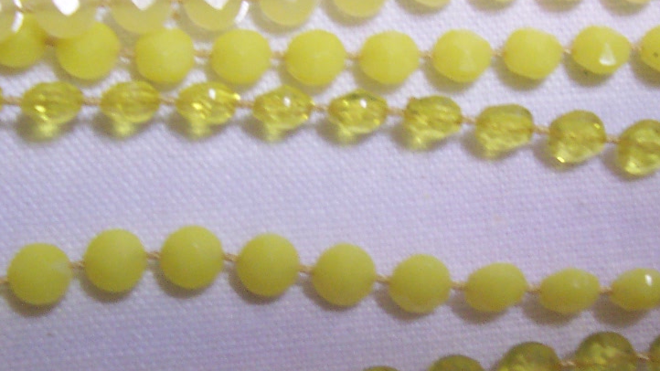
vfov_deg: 17.9
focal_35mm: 67
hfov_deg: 31.4
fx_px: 1172
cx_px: 395
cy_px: 256
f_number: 2.8
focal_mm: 5.6
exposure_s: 1/30
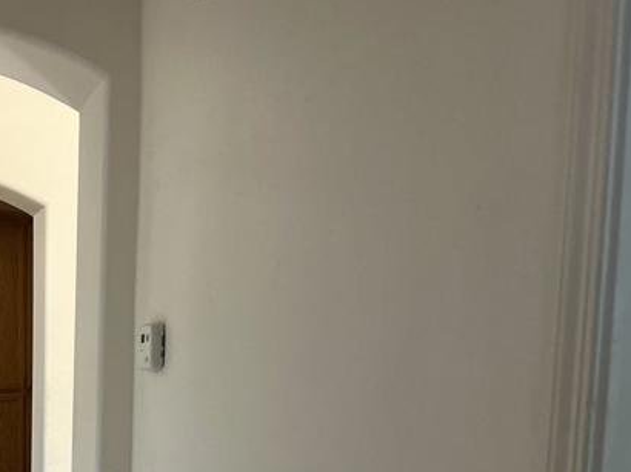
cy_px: 537
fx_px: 1184
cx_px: -126
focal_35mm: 65
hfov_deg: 26.5
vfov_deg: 21.3
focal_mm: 5.7
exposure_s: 1/120
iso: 100
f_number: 1.5
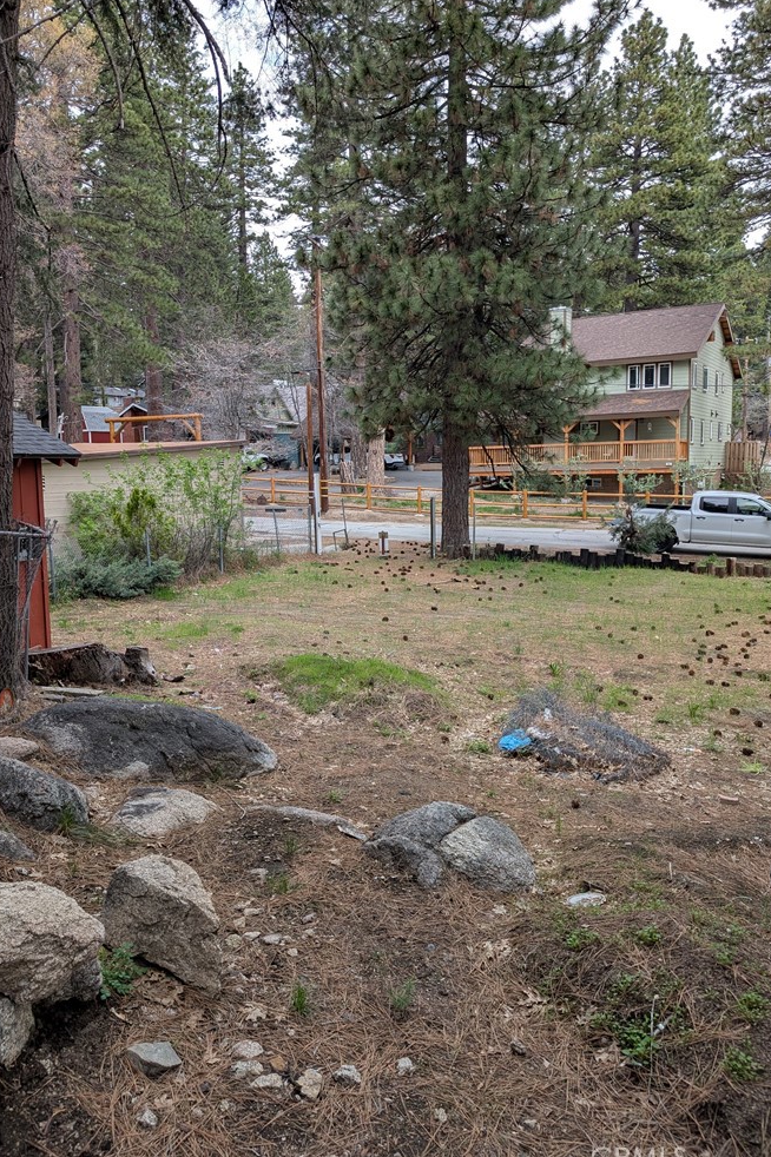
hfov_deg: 49.4
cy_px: 573
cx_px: 337
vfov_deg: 69.4
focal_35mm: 26
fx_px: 836
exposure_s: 1/171
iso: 21
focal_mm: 6.9
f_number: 1.68
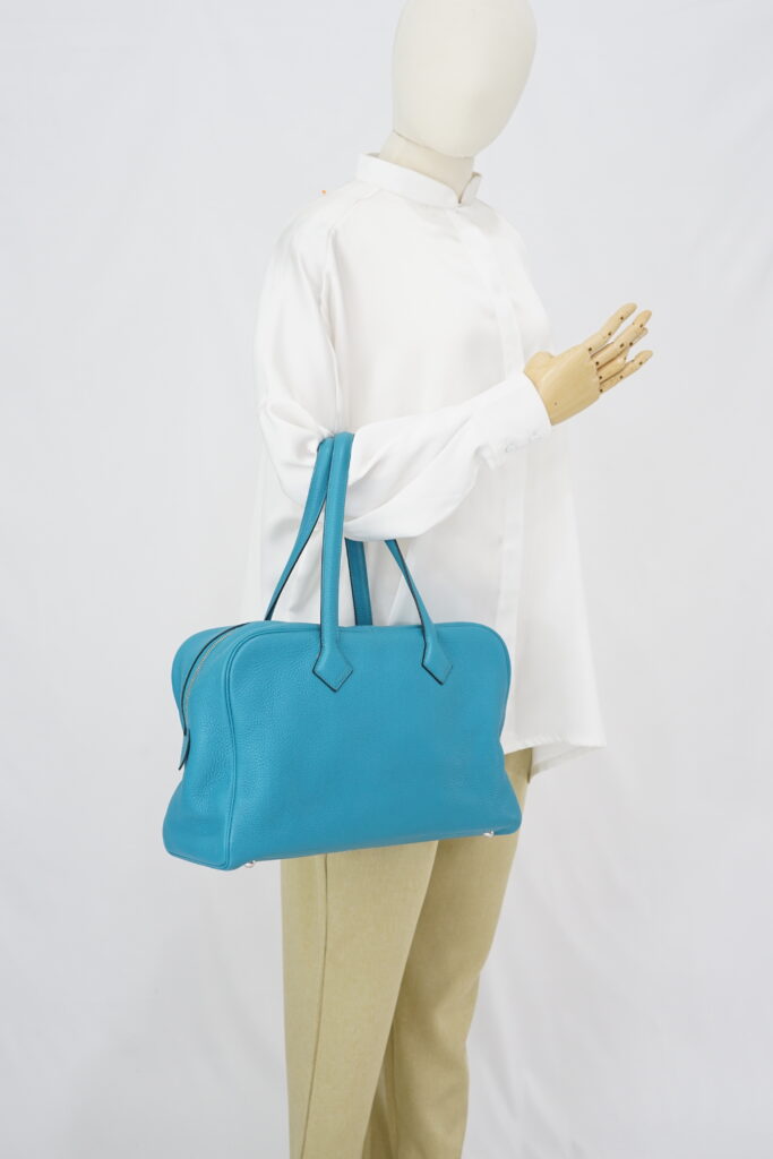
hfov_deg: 27.0
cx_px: 386
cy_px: 580
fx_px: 1610
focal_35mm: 50
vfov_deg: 39.6
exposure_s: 1/8
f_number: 6.3
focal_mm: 50
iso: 640
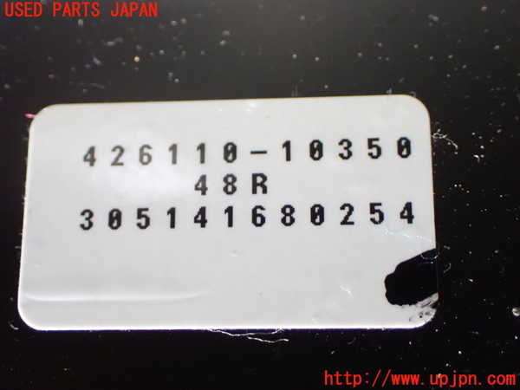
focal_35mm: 54
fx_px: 811
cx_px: 260
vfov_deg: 27.0
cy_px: 195
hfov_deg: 35.5
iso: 1600
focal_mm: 9.65
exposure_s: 1/40
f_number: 3.3
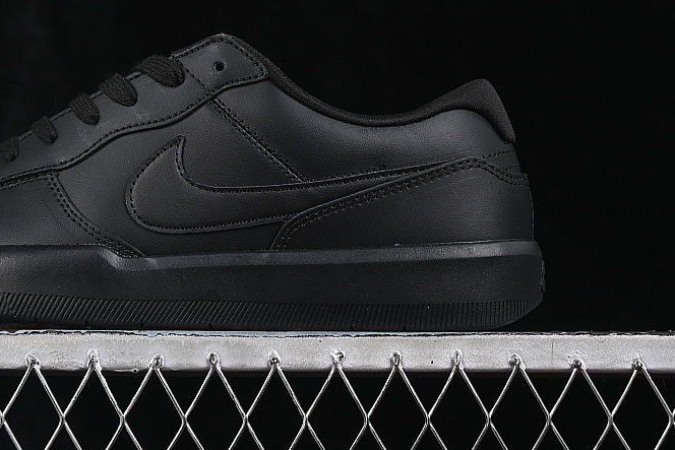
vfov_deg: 11.2
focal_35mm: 122
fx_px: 2288
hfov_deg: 16.7
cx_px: 168
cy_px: 103
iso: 160
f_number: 6.3
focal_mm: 50
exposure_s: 1/60
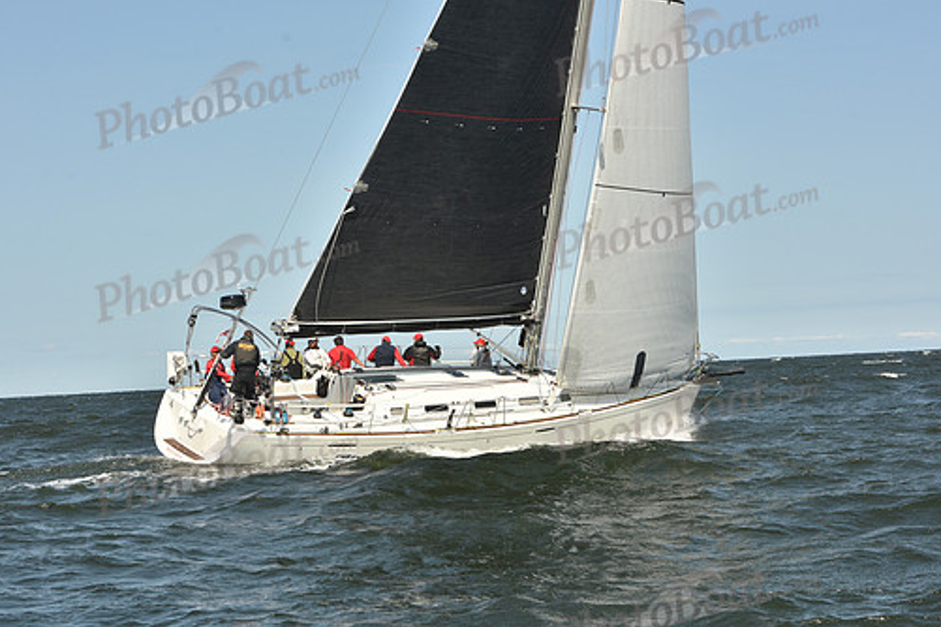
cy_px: 344
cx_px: 458
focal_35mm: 81
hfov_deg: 25.1
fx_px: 2117
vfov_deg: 16.9
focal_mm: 70
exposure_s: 1/800
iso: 250
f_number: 9
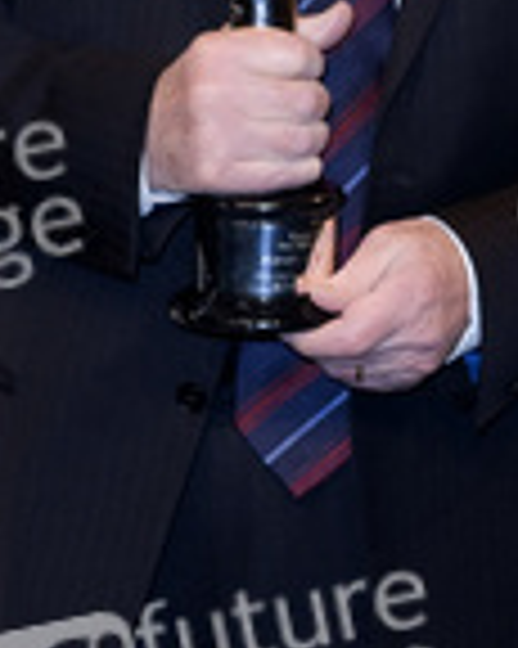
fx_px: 3300
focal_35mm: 172
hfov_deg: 9.0
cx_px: 345
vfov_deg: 11.1
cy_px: 4
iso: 800
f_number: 6.3
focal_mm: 66
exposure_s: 1/250
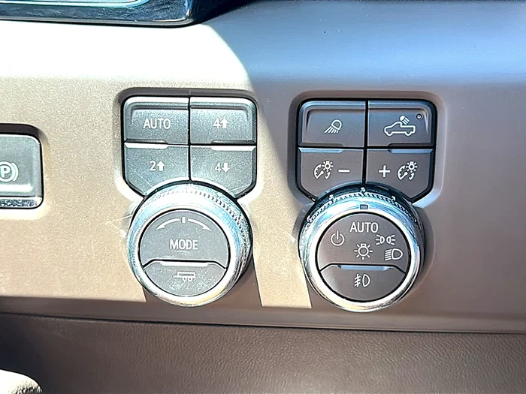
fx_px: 653
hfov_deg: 43.9
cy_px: 197
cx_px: 263
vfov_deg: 33.6
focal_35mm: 43
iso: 64
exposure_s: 1/206
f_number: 1.78
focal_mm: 6.86
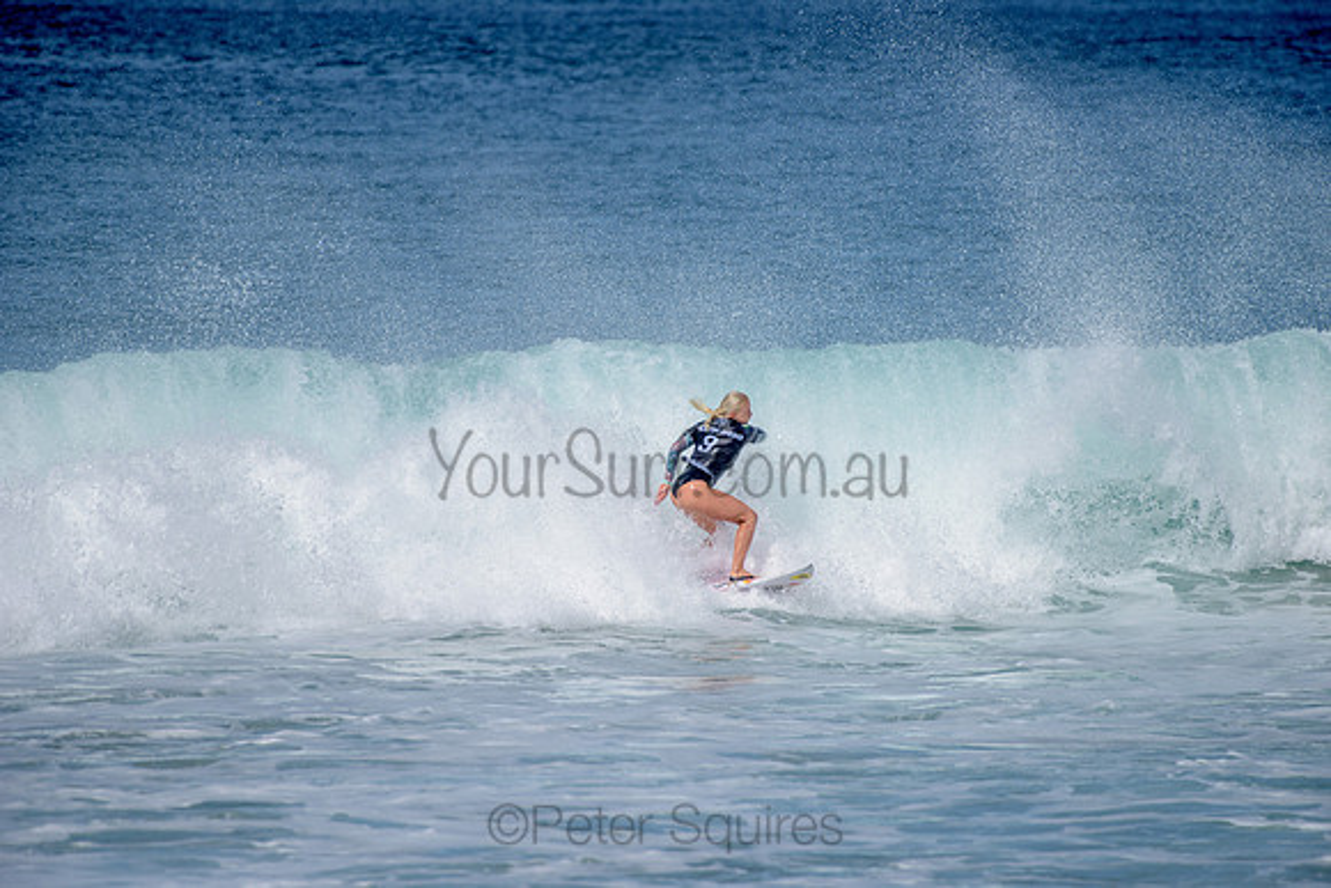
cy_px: 444
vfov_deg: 2.8
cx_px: 666
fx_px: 18490
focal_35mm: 500
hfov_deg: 4.1
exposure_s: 1/2500
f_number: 6.3
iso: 250
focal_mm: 500
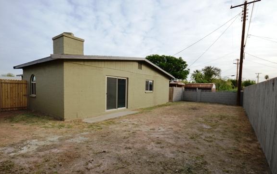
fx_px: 128
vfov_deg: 67.9
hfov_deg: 94.3
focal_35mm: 17
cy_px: 95
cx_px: 134
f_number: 6.3
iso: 100
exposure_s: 1/160
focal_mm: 10
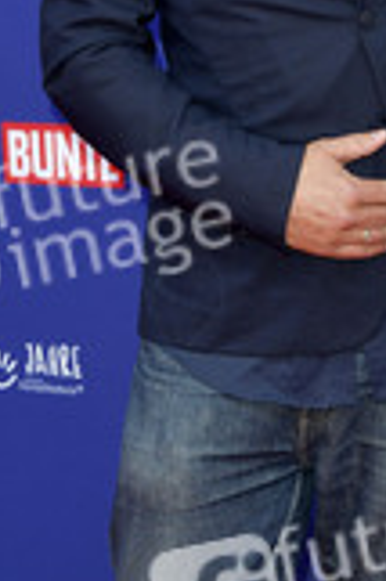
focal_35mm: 164
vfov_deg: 12.4
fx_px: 2643
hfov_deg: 8.3
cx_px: 440
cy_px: 47
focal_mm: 66
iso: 640
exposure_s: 1/200
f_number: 6.3
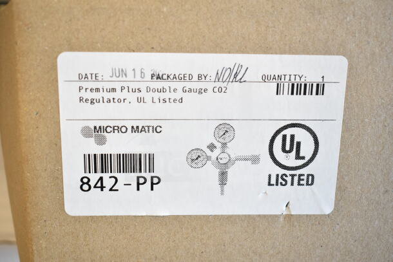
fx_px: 524
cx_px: 196
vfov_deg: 28.1
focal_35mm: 48
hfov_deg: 41.1
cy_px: 131
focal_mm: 32
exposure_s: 1/80
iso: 1600
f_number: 4.5
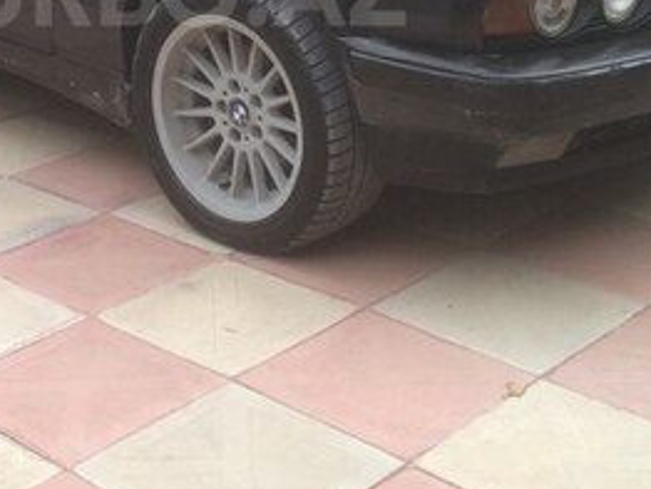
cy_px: -11
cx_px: 152
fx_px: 1374
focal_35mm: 73
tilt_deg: -11.7
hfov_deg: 26.3
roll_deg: +0.4
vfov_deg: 19.6
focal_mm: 4.15
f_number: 2.2
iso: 64
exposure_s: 1/100
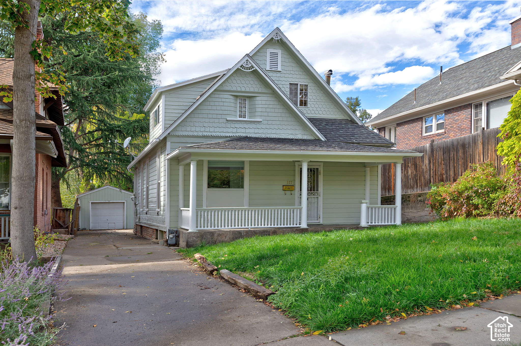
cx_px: 260
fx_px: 506
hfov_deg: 54.5
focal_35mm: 35
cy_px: 173
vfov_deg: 37.8
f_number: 6.3
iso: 160
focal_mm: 35
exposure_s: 1/400
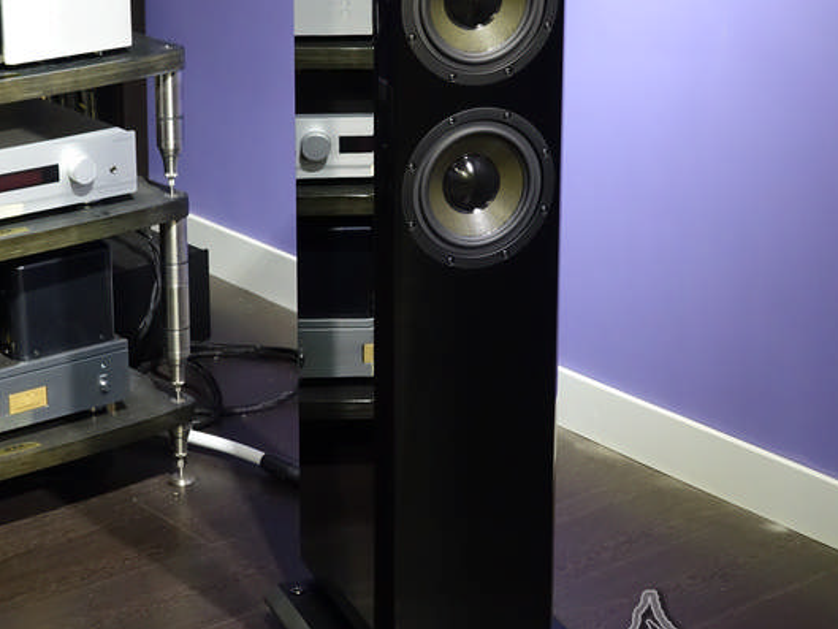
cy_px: 189
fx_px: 2252
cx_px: 421
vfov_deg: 15.9
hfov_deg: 21.1
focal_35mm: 93
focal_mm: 23.32
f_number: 4
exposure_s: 1/20
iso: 1600
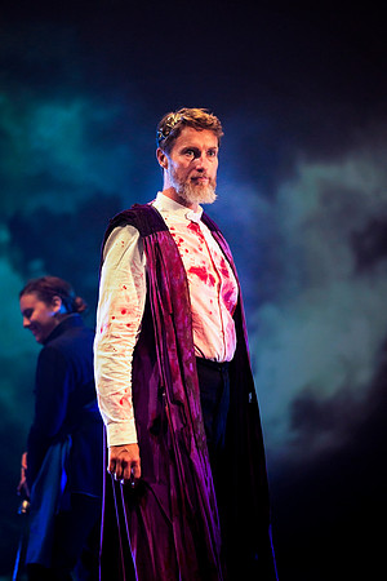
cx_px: 194
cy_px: 290
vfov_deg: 11.4
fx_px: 2902
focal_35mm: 180
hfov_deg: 7.6
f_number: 4.5
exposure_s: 1/125
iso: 1600
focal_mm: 180
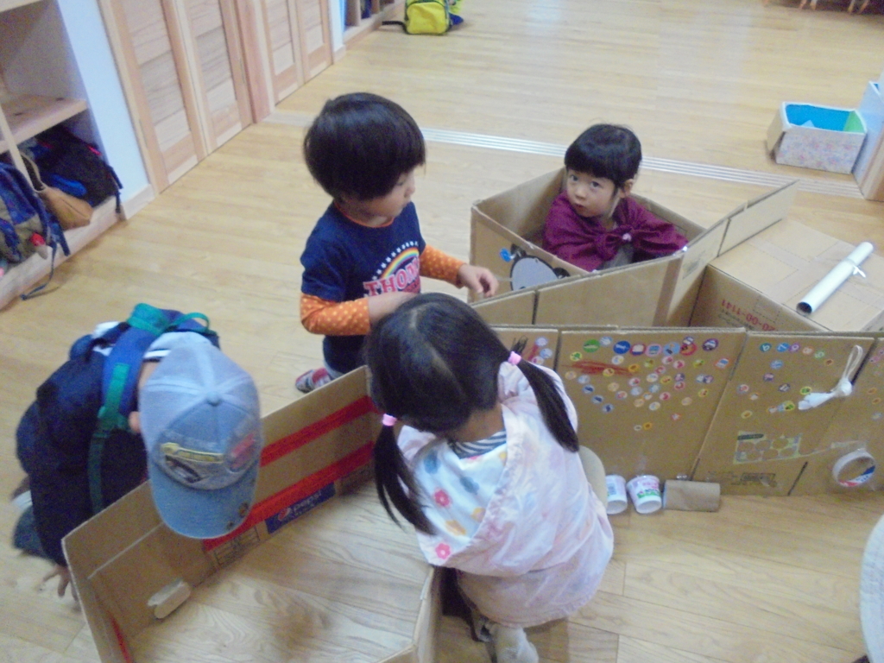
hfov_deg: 67.3
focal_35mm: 26
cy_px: 332
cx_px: 442
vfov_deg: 53.1
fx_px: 664
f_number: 3.5
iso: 800
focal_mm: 4.6
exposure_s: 1/50
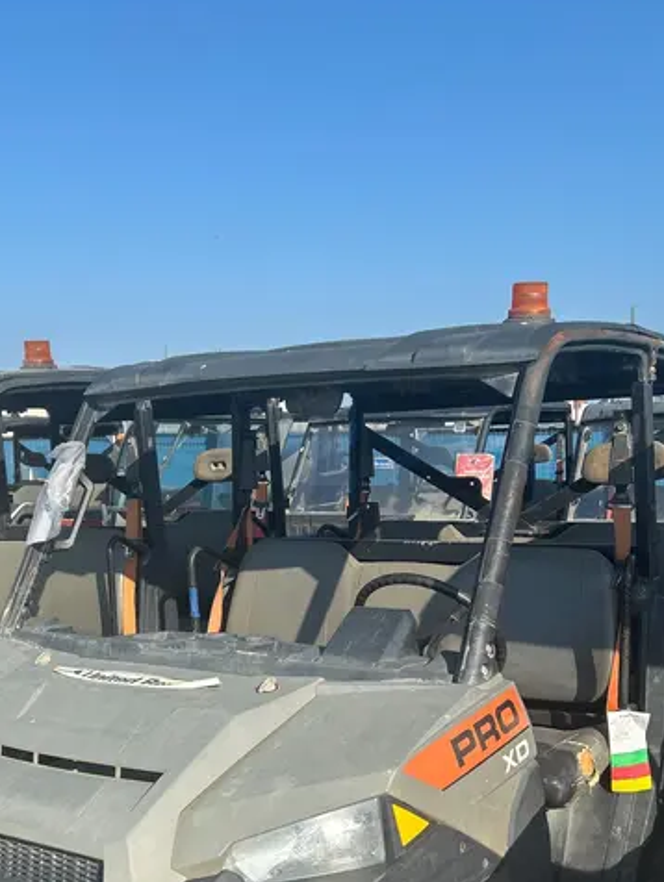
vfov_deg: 46.0
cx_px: 302
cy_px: 594
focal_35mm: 40
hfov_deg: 36.0
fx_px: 1021
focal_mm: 5.7
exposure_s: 1/2994
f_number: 1.5
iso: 50
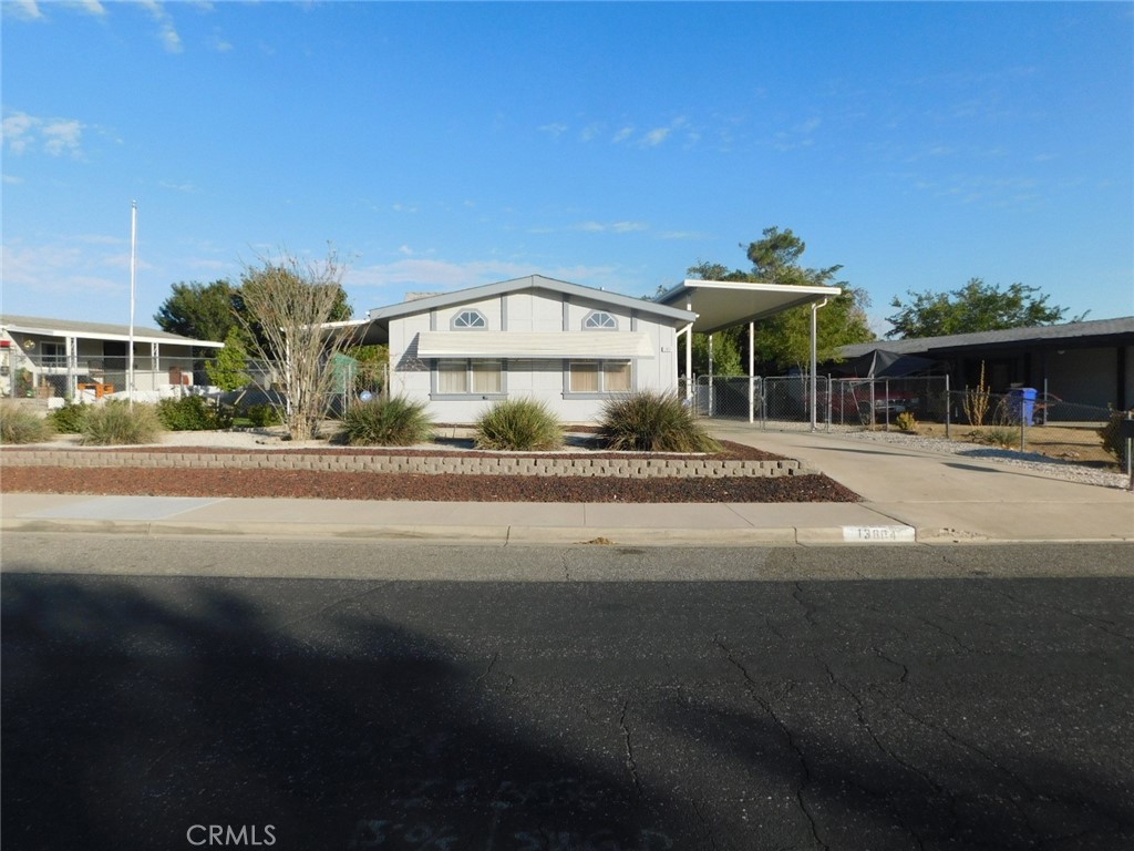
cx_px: 567
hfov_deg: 71.6
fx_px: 786
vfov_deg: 56.8
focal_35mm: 24
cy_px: 426
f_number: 6
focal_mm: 4.1
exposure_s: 1/500
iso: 125
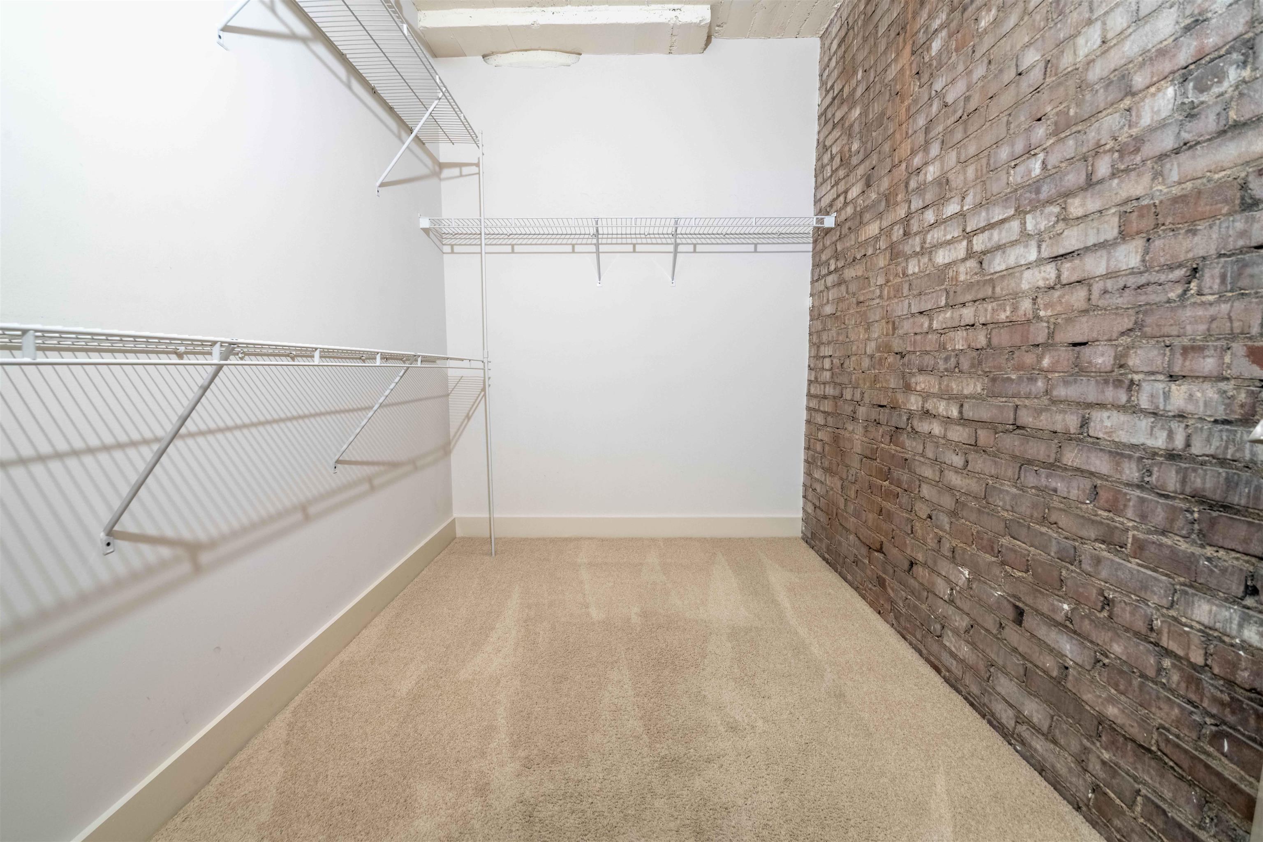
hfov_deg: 100.4
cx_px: 632
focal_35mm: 15
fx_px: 526
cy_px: 421
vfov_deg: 77.3
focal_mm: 15
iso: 400
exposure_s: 1/13
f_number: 11
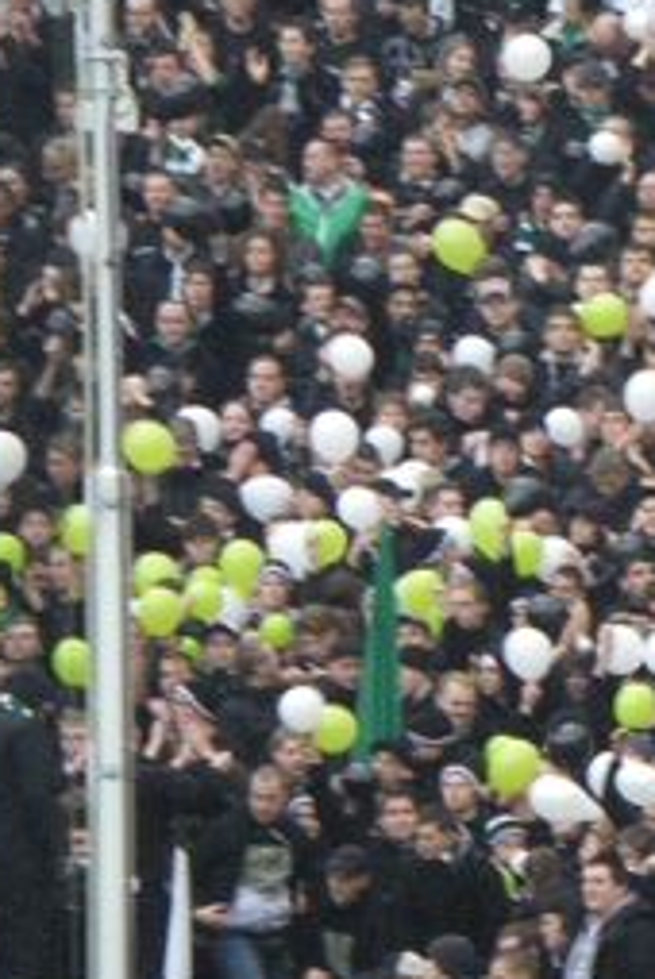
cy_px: 364
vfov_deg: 3.9
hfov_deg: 2.6
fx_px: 14451
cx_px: 607
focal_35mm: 531
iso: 800
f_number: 4.8
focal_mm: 37.9
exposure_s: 1/80
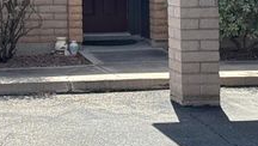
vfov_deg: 9.8
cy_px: -63
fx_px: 829
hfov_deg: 17.5
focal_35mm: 121
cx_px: 39
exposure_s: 1/2033
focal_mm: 6.76
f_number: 1.78
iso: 80
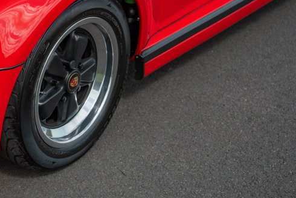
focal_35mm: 92
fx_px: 757
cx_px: 0
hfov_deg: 21.4
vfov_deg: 14.8
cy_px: 67
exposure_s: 1/1600
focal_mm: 44
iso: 100
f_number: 2.8
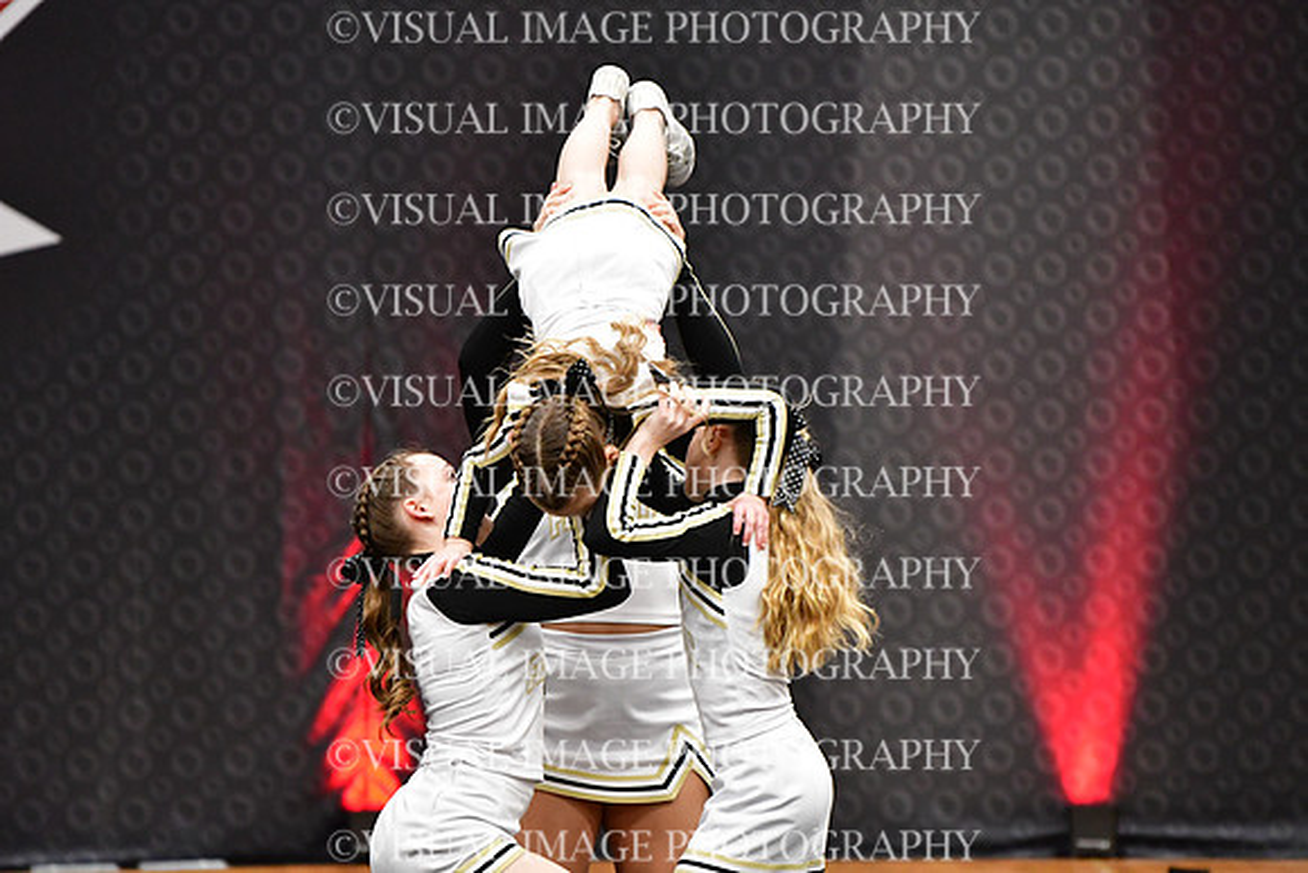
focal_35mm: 300
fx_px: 10902
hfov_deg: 6.9
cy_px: 436
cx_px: 654
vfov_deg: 4.6
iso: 5000
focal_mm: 200
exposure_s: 1/500
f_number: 3.2
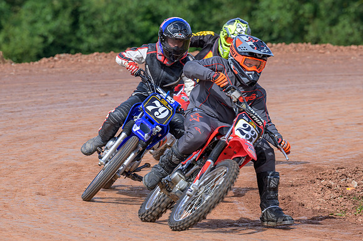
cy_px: 115
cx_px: 219
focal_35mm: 366
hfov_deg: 5.6
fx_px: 3684
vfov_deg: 3.8
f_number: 5
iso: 72
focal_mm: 200
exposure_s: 1/400
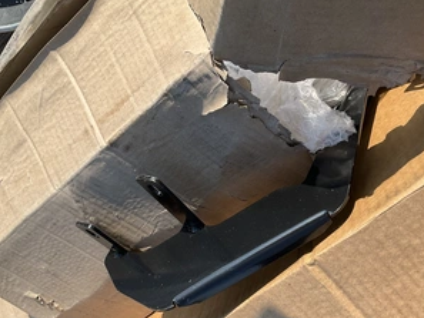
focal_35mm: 39
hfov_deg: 47.8
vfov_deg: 36.6
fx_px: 478
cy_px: 200
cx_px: 227
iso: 25
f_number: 1.8
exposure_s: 1/1342
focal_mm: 3
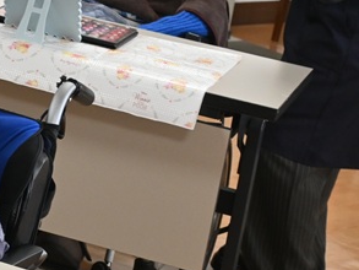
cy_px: 6
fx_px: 1836
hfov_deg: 11.0
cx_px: -48
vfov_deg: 8.4
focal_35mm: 177
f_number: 5.3
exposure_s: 1/125
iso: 1250
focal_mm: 36
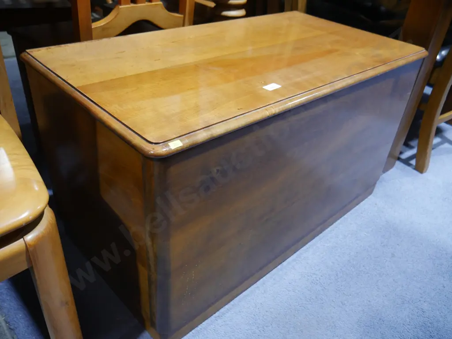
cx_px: 226
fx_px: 366
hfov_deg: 63.4
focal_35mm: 28
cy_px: 170
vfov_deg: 49.8
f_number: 3.5
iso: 640
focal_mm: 14
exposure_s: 1/60
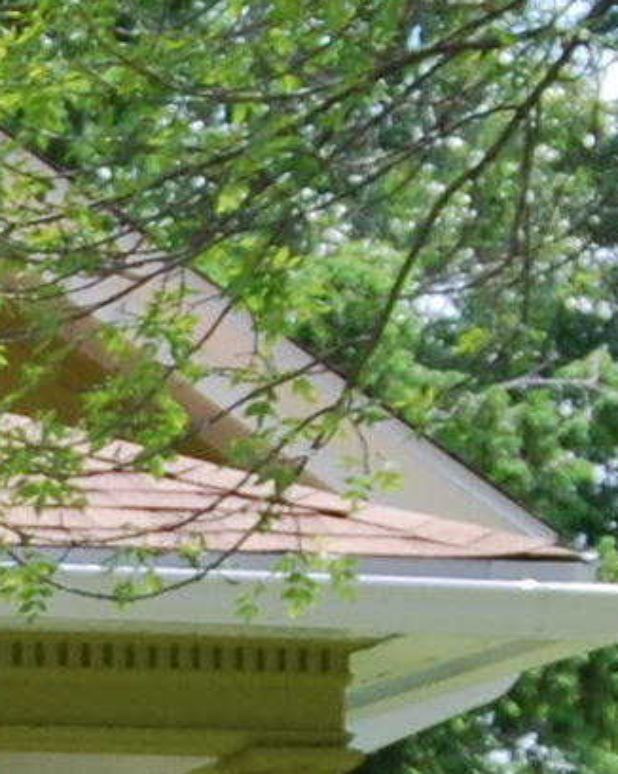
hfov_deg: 4.0
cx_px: -991
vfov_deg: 5.1
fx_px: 8580
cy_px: 888
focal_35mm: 375
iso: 100
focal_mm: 28
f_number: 6.3
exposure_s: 1/160
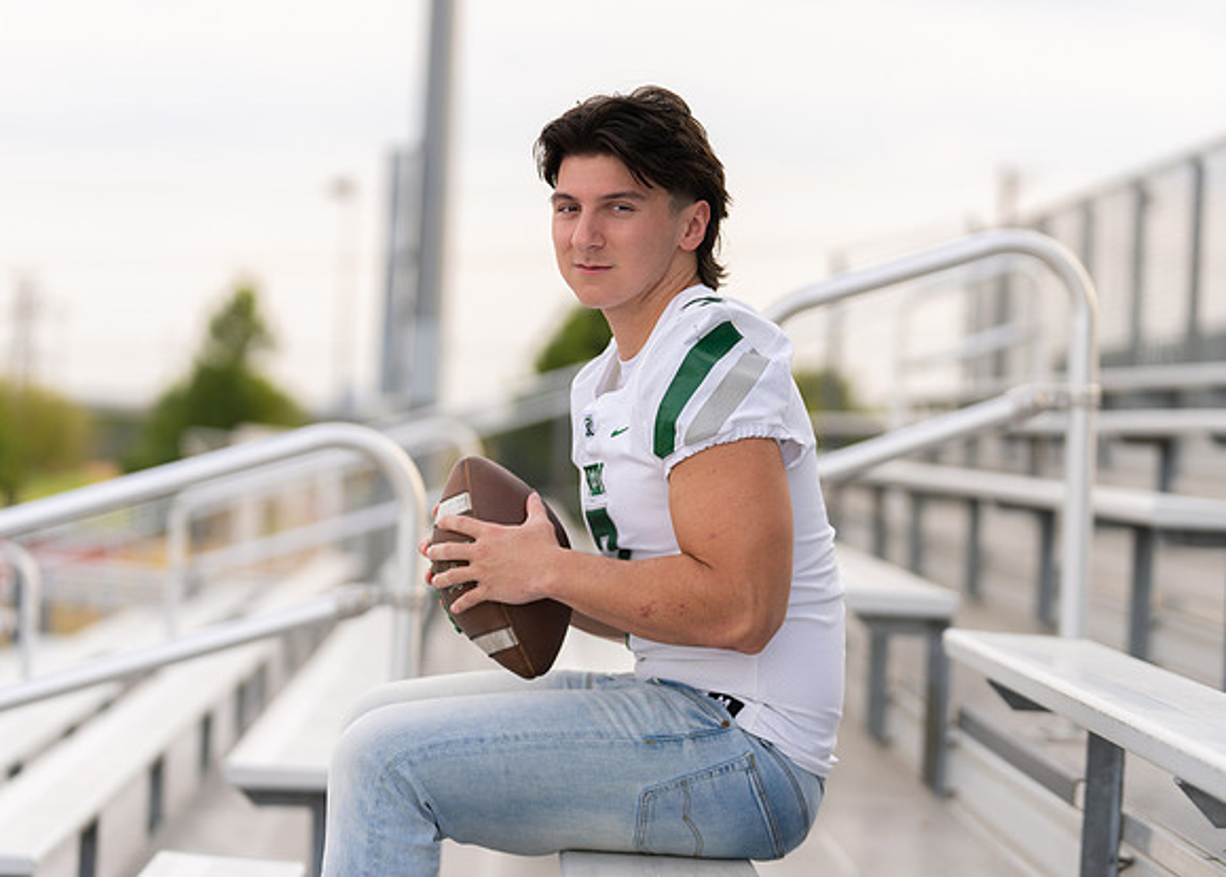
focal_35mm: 116
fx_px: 4026
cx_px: 663
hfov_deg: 17.3
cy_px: 435
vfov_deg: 12.4
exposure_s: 1/320
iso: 100
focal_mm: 107
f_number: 2.8
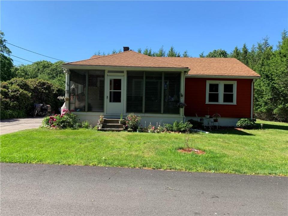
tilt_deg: -1.4
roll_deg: -1.1
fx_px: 216
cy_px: 108
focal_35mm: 26
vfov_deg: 53.1
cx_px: 144
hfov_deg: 67.3
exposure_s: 1/1235
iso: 25
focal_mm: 4.25
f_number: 1.8
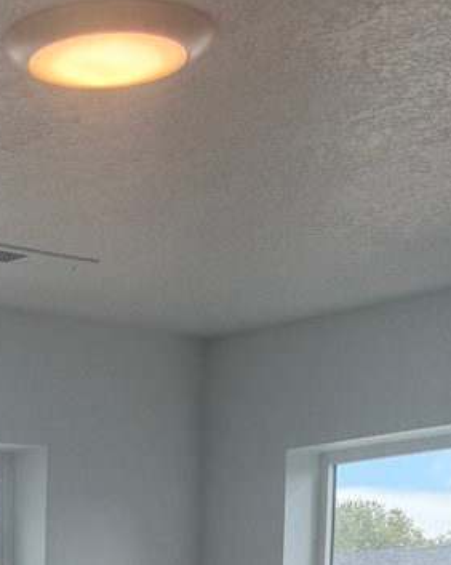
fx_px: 1703
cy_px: 994
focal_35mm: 102
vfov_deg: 16.1
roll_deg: +1.2
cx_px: -126
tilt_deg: -9.8
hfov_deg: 14.5
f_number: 1.78
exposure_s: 1/348
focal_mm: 6.76
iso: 100
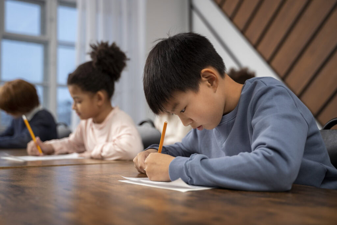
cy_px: 112
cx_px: 168
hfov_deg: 44.5
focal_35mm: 44
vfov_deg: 30.5
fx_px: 412
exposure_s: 1/250
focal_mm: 44
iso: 1250
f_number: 2.8
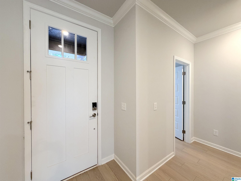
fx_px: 97
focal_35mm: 14
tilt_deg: -0.4
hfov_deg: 102.1
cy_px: 90
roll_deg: -0.3
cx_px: 120
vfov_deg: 85.7
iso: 200
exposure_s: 1/60
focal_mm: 2.22
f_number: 2.2
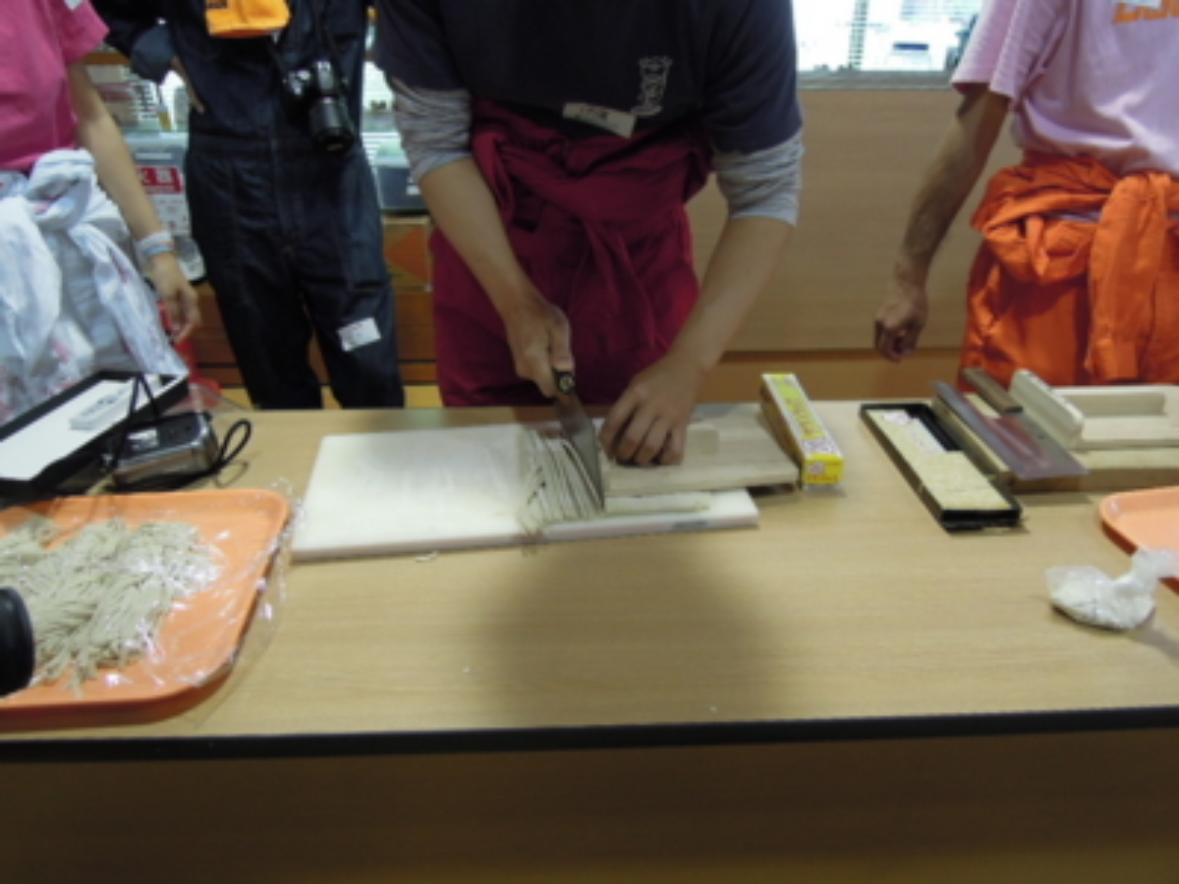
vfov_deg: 56.8
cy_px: 442
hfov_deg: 71.6
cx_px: 590
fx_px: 817
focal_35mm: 24
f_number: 2.8
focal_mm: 4.3
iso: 160
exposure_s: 1/60
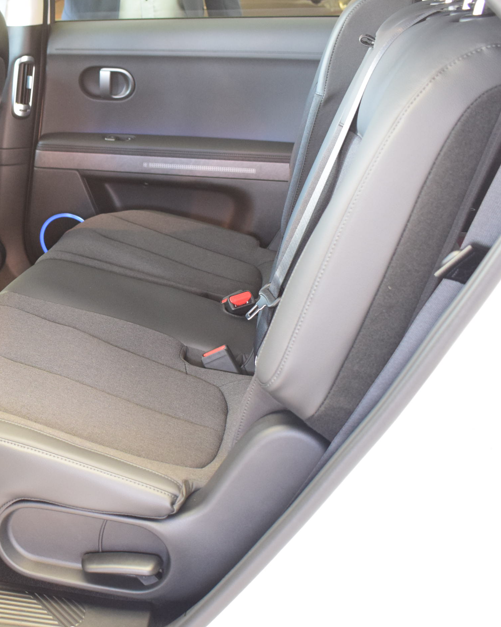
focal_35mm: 52
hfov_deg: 28.0
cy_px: 312
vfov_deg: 36.2
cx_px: 39
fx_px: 959
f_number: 3.8
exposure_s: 1/13
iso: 1600
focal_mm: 23
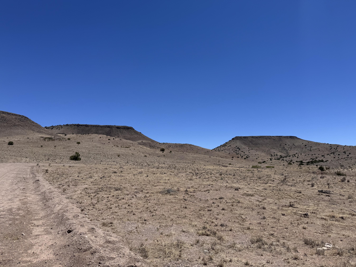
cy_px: 134
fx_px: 247
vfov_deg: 56.8
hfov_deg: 71.6
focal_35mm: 24
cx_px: 178
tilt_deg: +8.2
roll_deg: -0.5
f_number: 1.78
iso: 80
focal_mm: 6.76
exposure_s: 1/7092
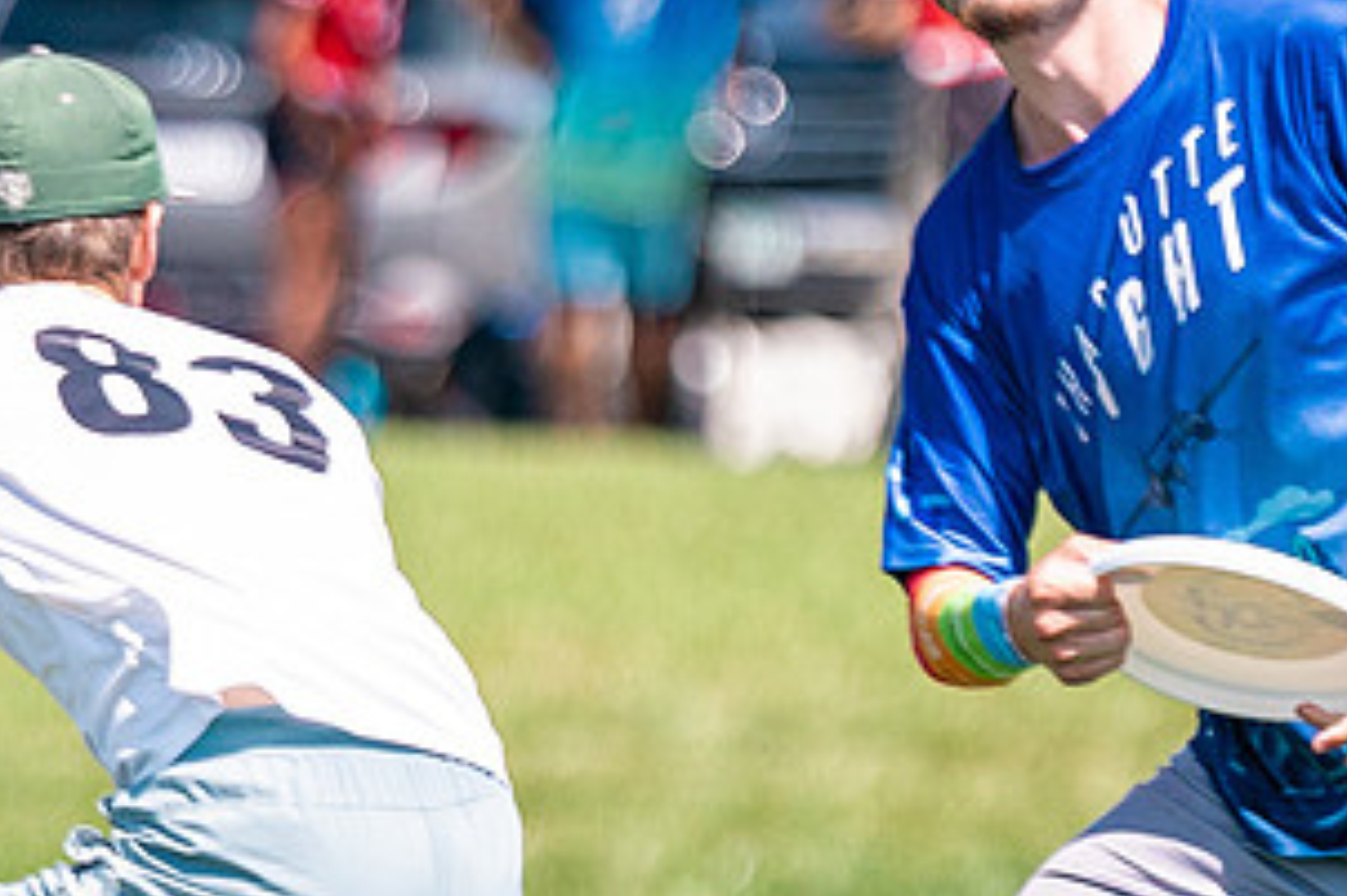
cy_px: 604
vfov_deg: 1.5
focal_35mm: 895
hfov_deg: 2.3
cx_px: 555
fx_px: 33468
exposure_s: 1/4000
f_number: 2.8
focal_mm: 197
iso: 320
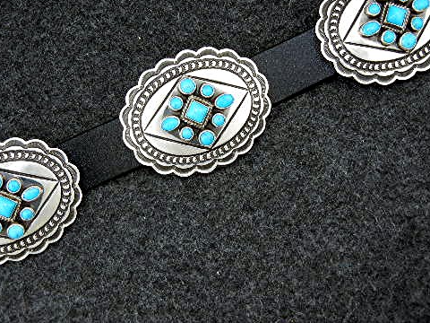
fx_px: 745
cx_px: 195
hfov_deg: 32.2
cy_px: 123
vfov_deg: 24.4
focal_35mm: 60
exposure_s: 1/5.7
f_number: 3.8
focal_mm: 8.1
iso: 200
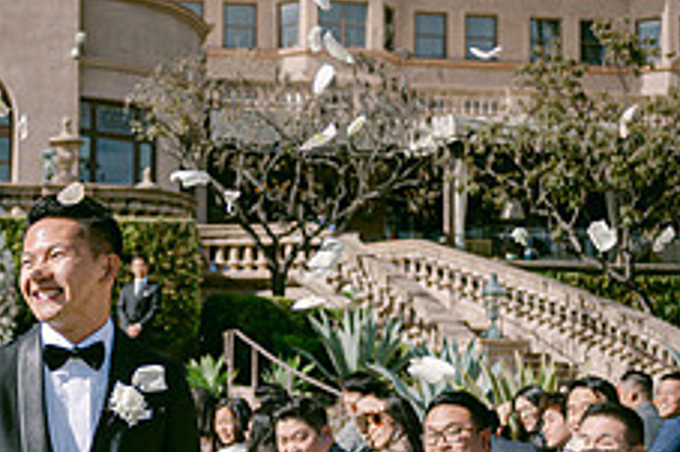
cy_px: 314
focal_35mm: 74
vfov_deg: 18.3
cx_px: 81
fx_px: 1397
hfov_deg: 26.5
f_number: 2.8
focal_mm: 28
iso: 100
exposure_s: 1/3200
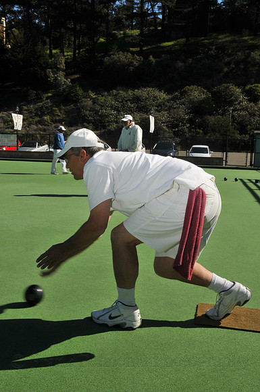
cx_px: 130
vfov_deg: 49.6
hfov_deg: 34.1
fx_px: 424
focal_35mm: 39
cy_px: 196
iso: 200
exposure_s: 1/125
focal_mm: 26
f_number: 22
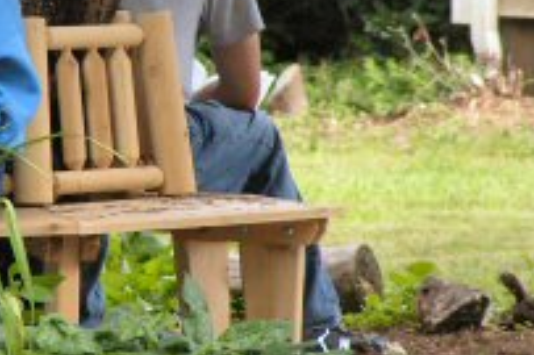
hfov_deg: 2.7
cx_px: 121
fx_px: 11531
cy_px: 58
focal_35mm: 778
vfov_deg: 1.8
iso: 200
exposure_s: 1/400
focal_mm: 58
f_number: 3.5
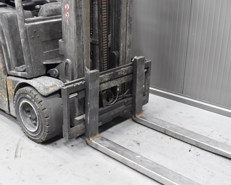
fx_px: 308
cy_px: 94
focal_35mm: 45
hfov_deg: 41.0
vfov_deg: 33.4
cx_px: 98
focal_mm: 26
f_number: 5.6
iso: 1600
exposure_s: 1/20
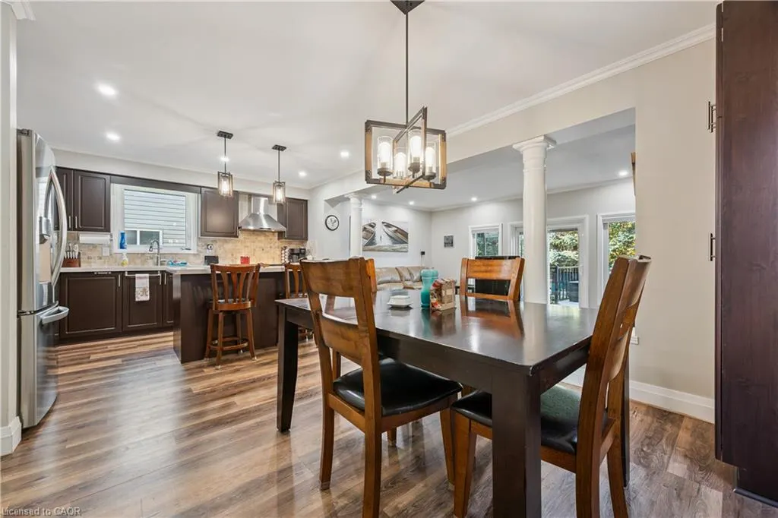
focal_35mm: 14
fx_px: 302
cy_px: 259
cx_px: 389
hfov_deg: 104.3
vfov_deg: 81.2
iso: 200
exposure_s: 1/6
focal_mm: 14
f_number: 8
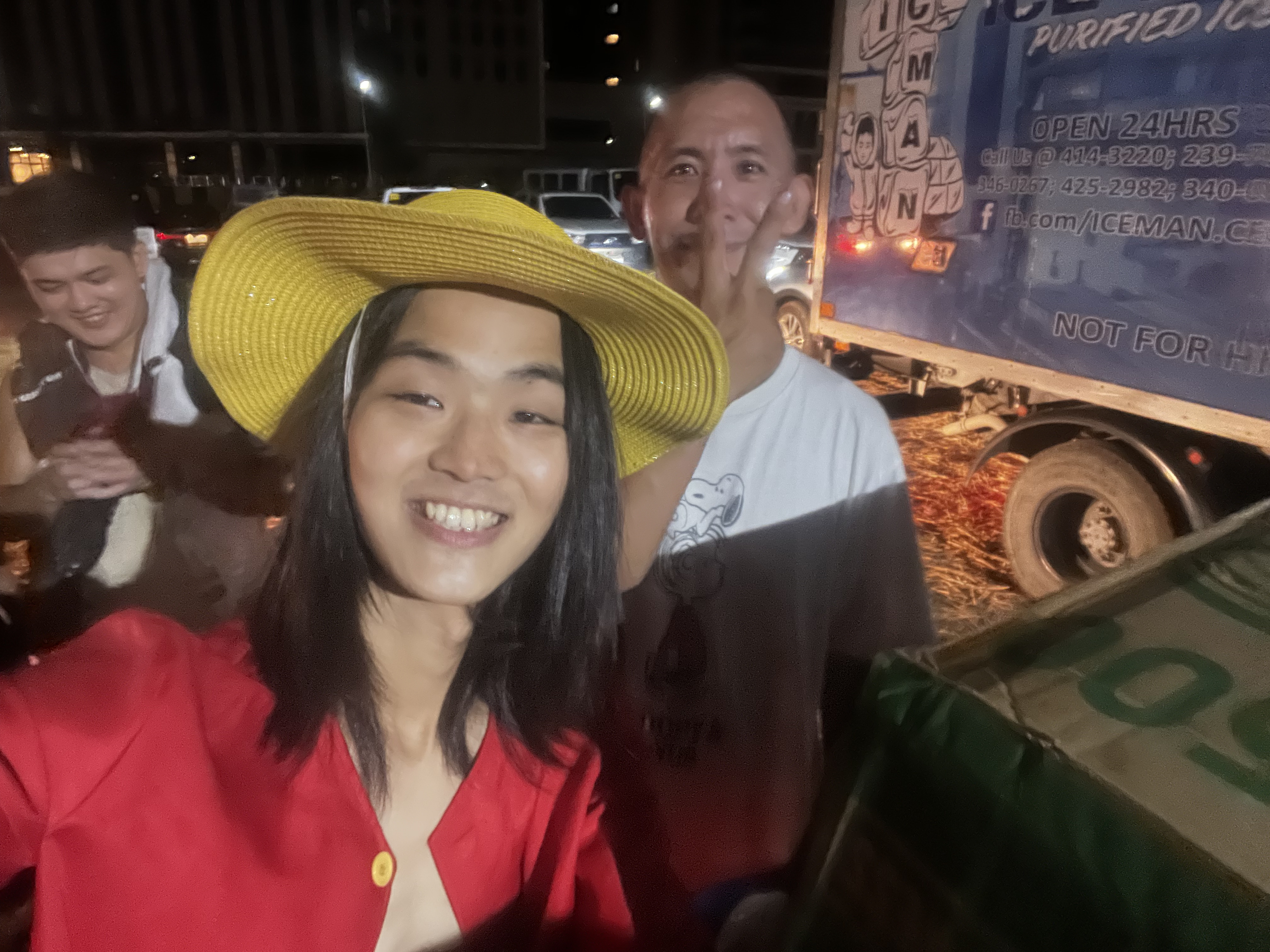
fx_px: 844
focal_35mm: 23
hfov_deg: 73.9
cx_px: 635
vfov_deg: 58.9
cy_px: 476
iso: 1250
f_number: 2.2
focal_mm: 2.71
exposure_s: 1/15
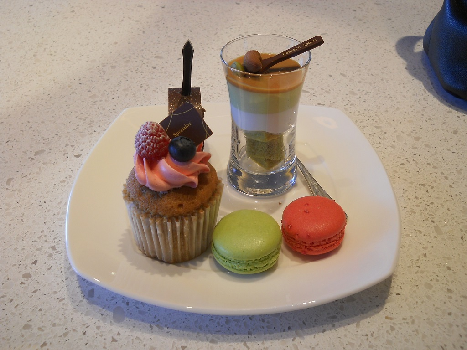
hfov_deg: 45.8
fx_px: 553
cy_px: 175
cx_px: 234
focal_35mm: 41
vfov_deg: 35.1
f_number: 3.1
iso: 80
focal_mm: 6.72
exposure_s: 1/60
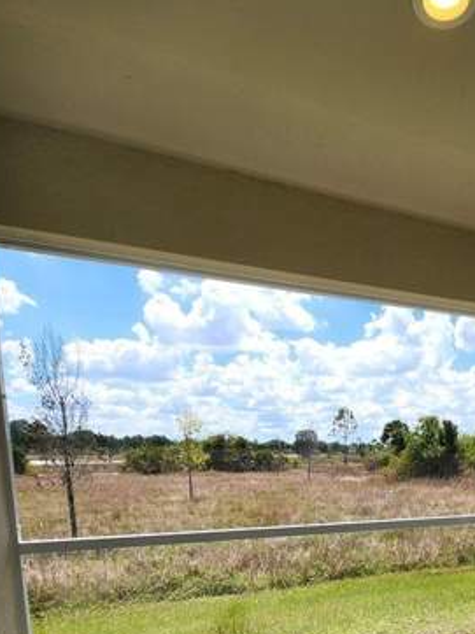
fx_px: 421
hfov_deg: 53.7
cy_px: 518
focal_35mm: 23
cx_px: 398
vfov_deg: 66.3
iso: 50
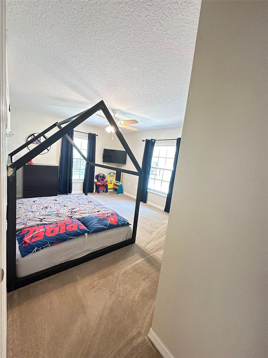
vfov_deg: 102.1
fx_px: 145
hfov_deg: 85.7
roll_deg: -7.5
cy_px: 179
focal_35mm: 14
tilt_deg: -7.3
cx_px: 134
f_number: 2.2
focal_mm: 2.22
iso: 1250
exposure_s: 1/60
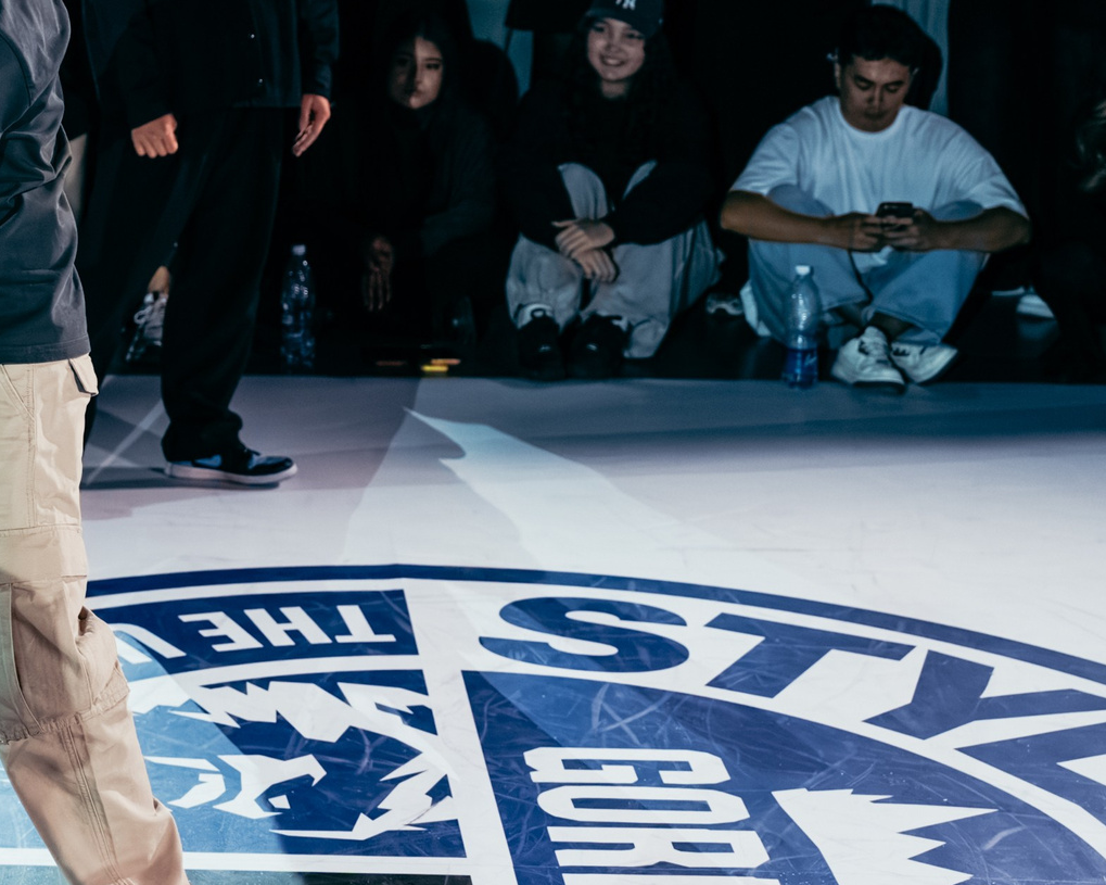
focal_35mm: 106
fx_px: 3469
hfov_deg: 17.4
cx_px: -156
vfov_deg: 14.5
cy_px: 223
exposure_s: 1/800
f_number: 2.8
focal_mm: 41
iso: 3200
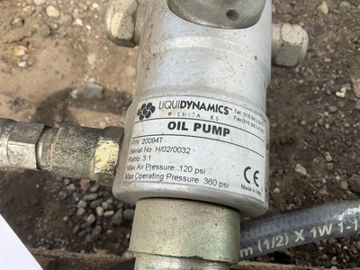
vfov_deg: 48.2
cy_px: 135
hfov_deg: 61.7
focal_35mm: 29
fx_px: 302
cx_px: 180
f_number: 1.8
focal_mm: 3
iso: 25
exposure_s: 1/1121
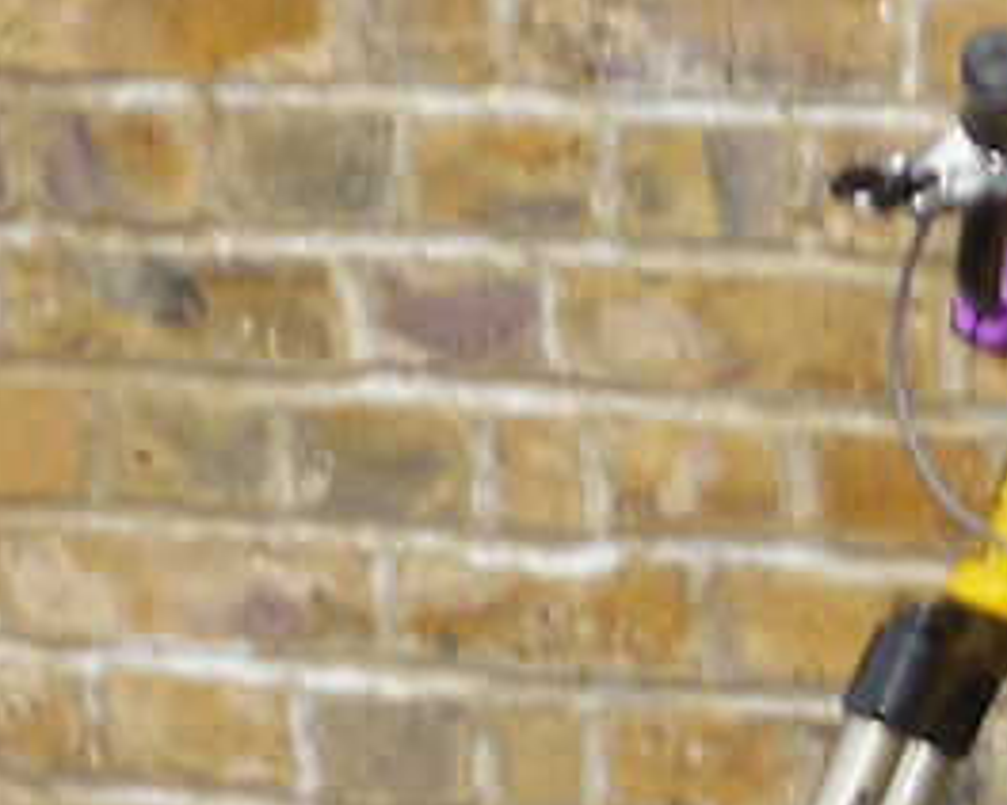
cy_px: 1213
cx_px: 1678
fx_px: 8461
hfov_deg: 6.7
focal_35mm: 284
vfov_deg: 5.4
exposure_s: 1/50
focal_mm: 12.3
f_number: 4.1
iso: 125
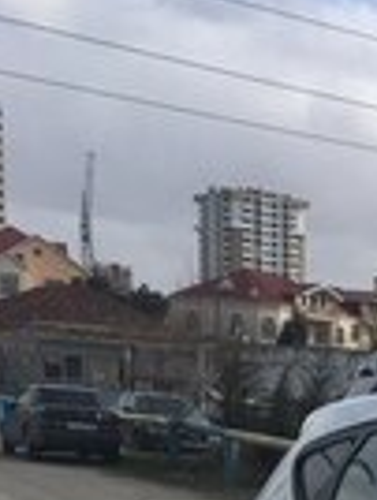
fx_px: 1549
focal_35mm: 107
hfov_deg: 12.6
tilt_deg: -16.3
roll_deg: -1.4
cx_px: 679
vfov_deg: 16.0
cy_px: 847
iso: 25
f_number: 2.2
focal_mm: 4.15
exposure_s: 1/2198
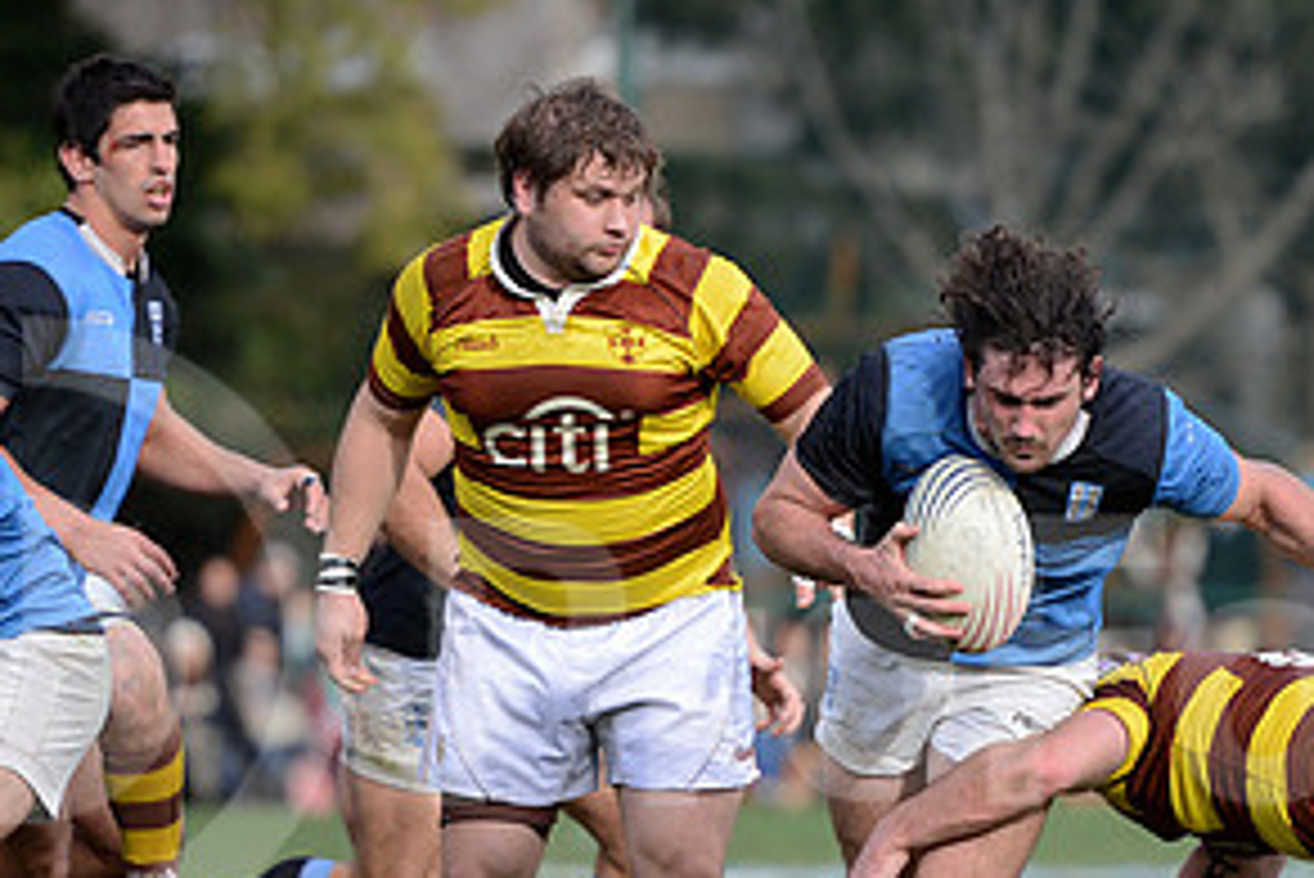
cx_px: 792
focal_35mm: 397
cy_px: 651
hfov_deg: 5.2
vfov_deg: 3.5
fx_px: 14497
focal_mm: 200
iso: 320
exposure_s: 1/800
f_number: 2.8
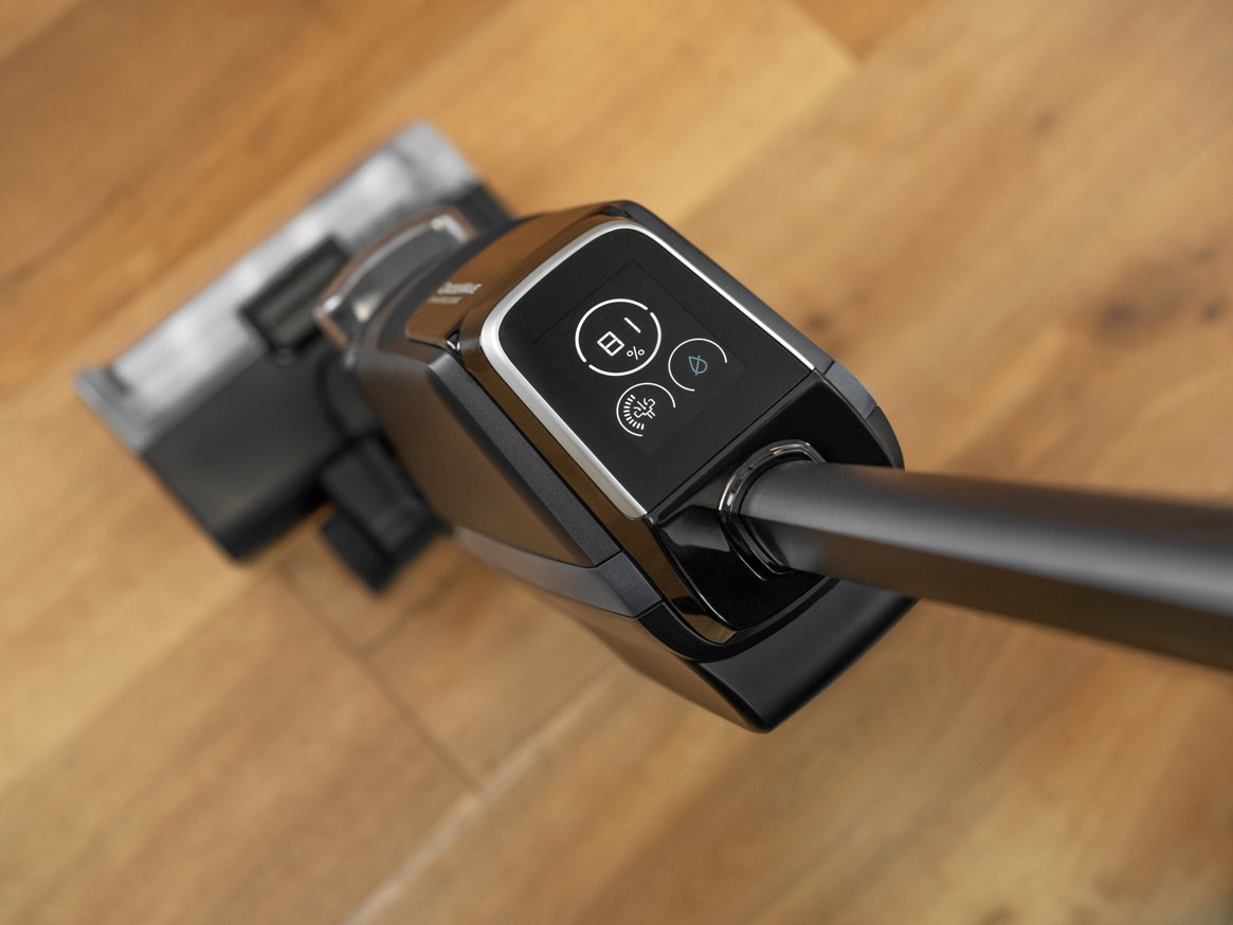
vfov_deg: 29.1
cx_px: 616
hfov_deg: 38.2
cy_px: 462
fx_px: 1781
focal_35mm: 50
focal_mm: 63
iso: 1600
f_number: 5
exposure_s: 1/80
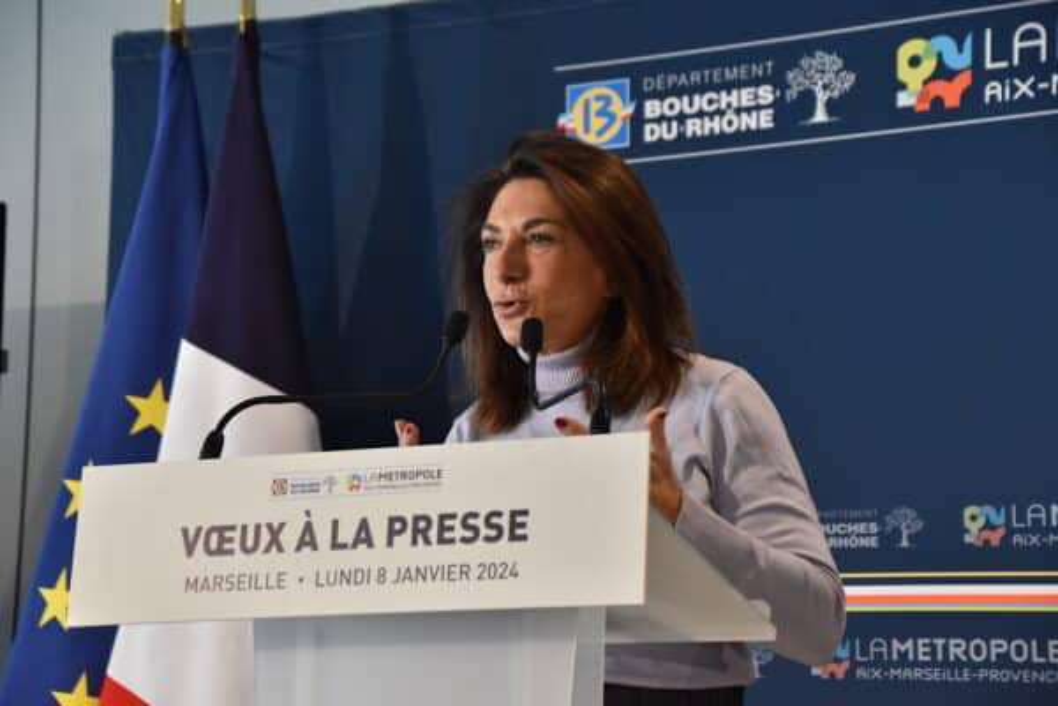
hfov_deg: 19.5
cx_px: 529
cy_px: 353
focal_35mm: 105
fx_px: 3086
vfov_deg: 13.0
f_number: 5.3
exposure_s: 1/400
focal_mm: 70
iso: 1600
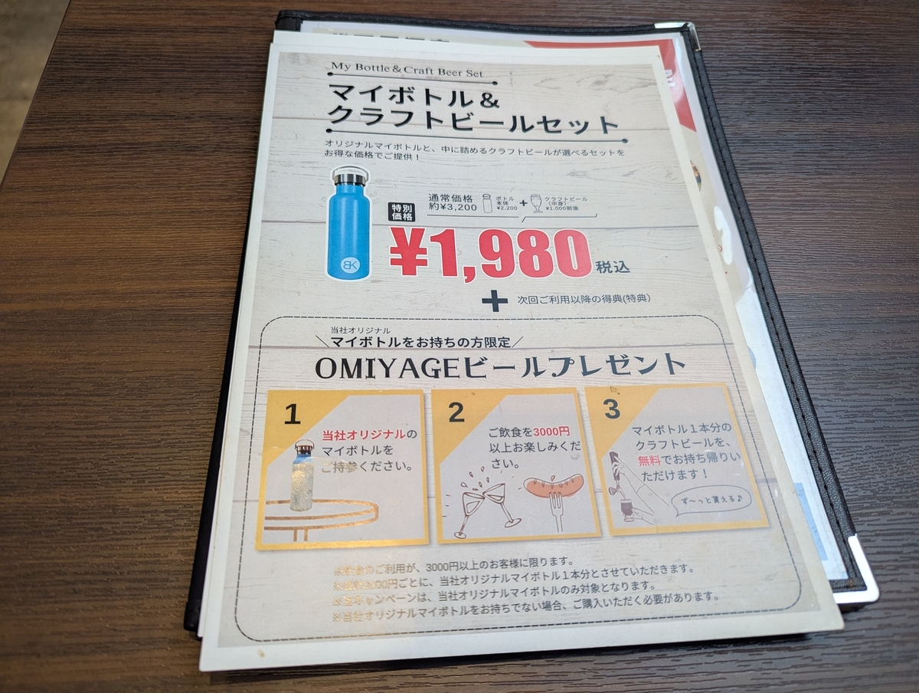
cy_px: 346
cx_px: 460
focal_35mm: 24
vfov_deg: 57.0
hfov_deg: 71.5
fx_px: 638
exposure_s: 1/224
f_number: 1.85
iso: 82
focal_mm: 6.81
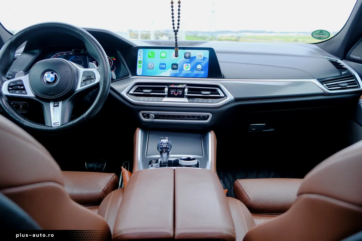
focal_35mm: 31
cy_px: 120
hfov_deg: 60.3
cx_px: 181
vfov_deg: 42.3
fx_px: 312
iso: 640
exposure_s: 1/125
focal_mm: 20.5
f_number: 4
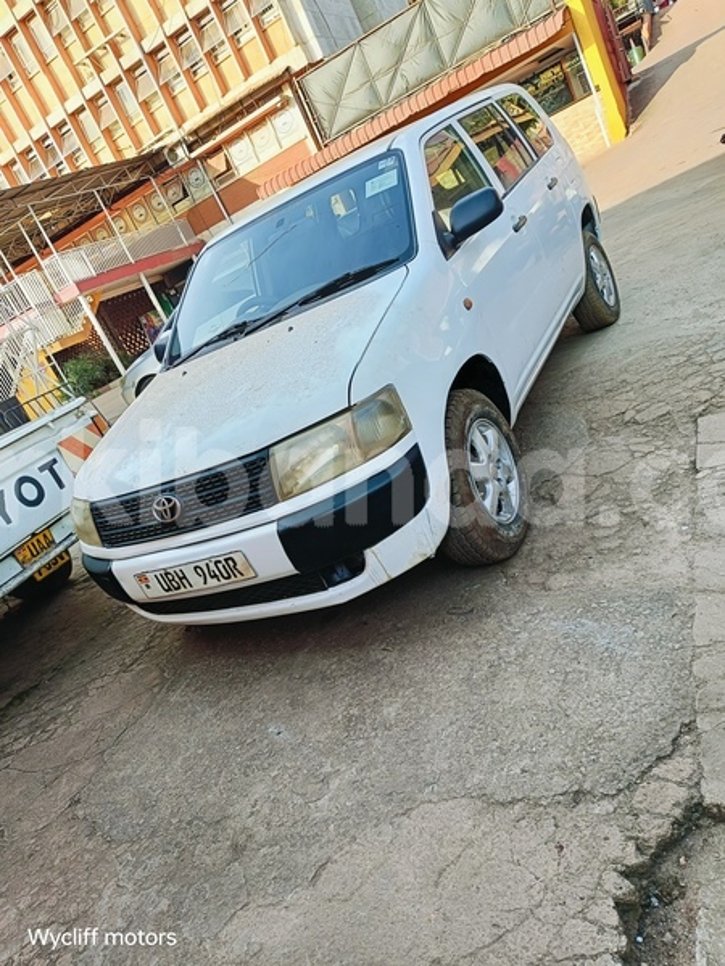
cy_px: 483
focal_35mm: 25
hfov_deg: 54.9
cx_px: 362
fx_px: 698
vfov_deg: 69.4
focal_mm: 4.7
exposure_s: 1/138
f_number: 1.7
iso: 100
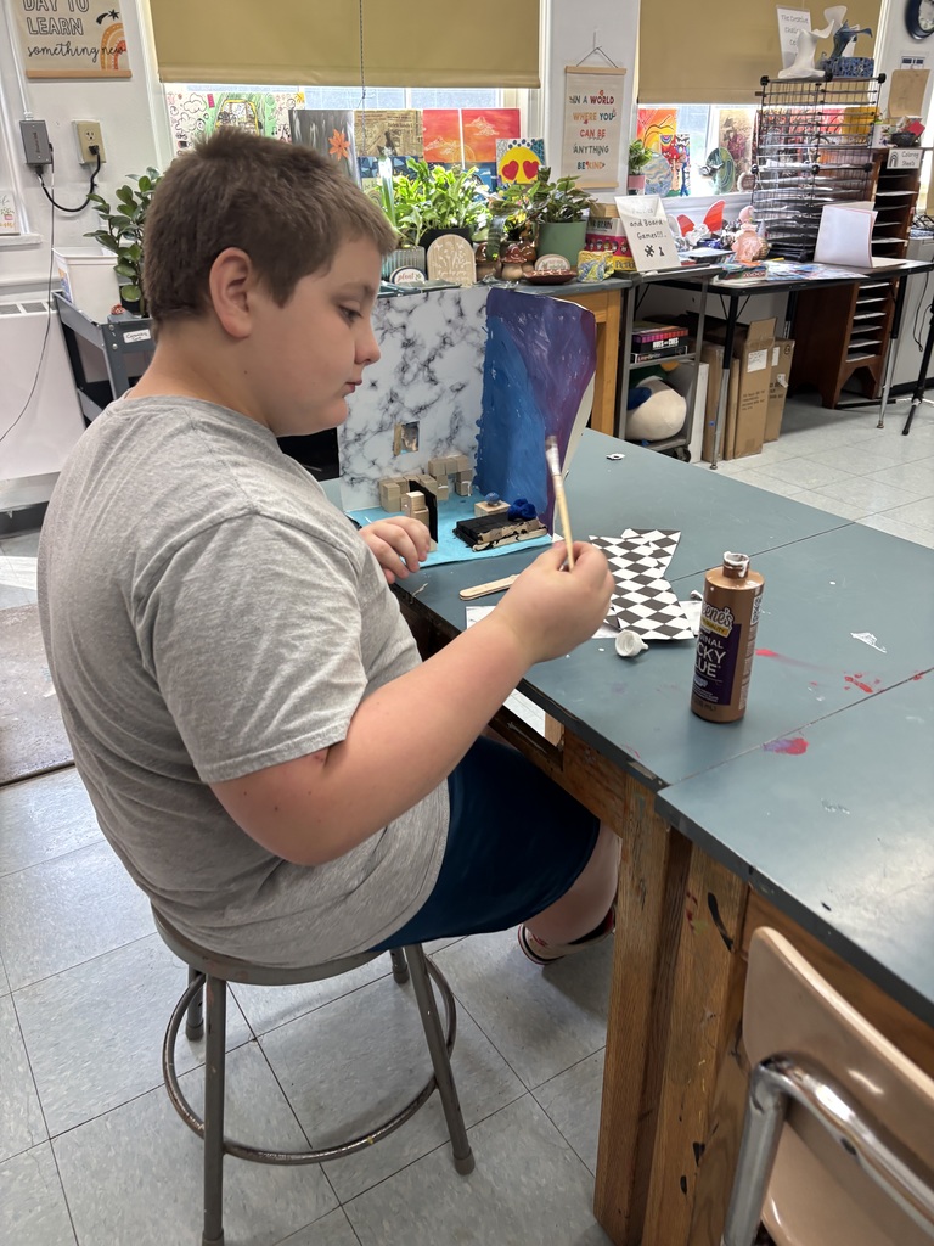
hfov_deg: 53.1
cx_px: 467
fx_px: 935
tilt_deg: -26.6
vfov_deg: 67.3
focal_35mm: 26
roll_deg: -1.0
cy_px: 623
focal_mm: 5.96
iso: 80
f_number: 1.6
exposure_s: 1/62
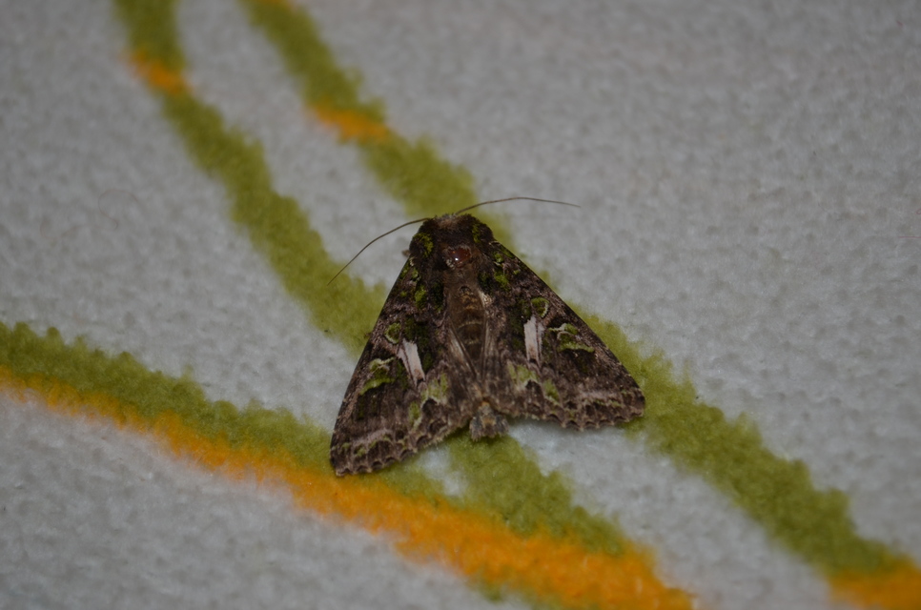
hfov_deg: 24.7
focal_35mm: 82
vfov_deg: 16.5
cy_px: 305
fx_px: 2106
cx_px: 460
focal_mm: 55
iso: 200
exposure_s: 1/30
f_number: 5.6
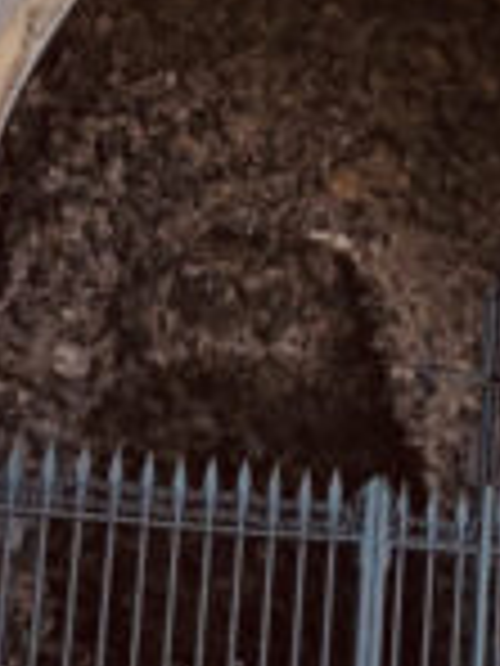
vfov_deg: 10.6
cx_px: 869
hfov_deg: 8.1
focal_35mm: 177
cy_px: -475
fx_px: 3409
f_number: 1.8
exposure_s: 1/1548
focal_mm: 4
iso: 20
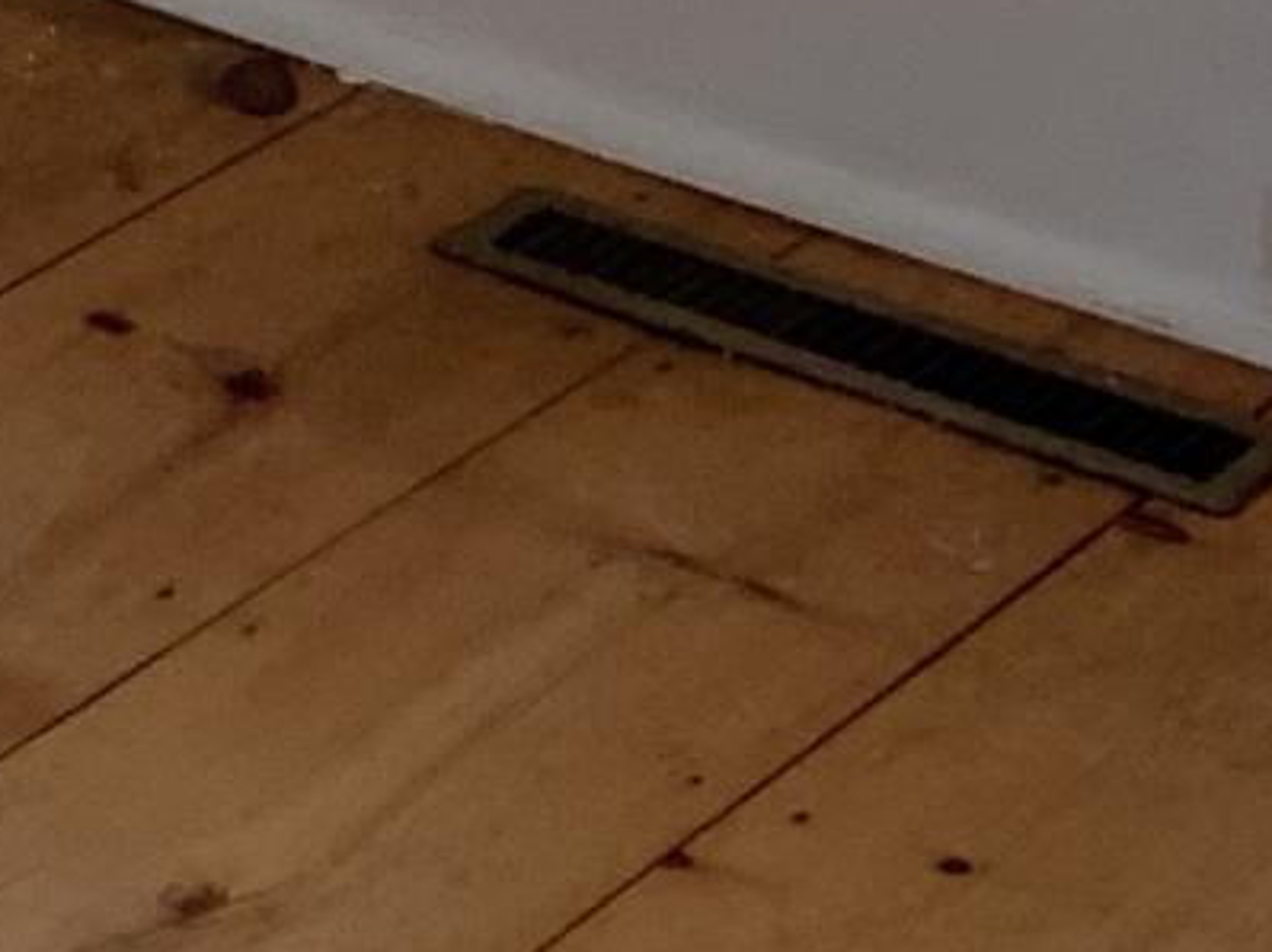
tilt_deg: -6.5
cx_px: -828
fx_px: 7198
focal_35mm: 196
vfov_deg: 6.8
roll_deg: -1.1
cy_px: -1914
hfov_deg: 9.7
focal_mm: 4.25
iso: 50
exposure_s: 1/121
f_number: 1.8
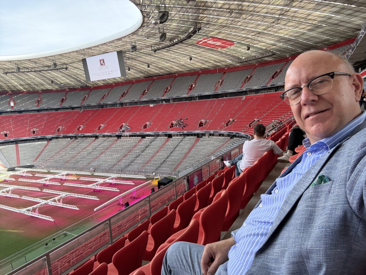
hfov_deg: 73.9
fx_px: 243
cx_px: 183
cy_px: 138
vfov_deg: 58.9
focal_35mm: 23
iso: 80
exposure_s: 1/235
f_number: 1.9
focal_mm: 2.69
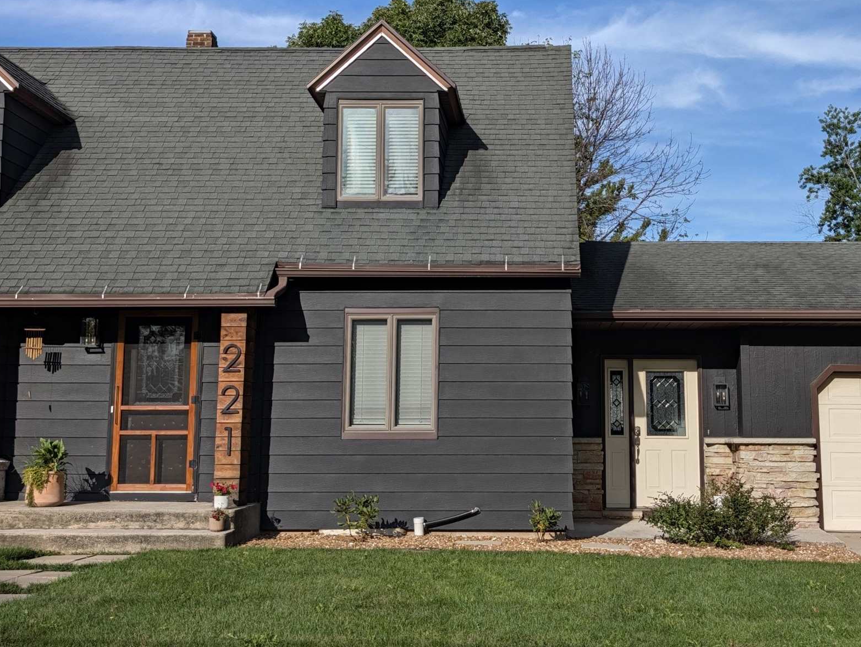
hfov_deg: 40.2
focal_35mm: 47
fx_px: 1170
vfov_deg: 30.9
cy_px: 278
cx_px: 518
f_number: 1.68
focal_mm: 6.9
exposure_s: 1/1972
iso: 28
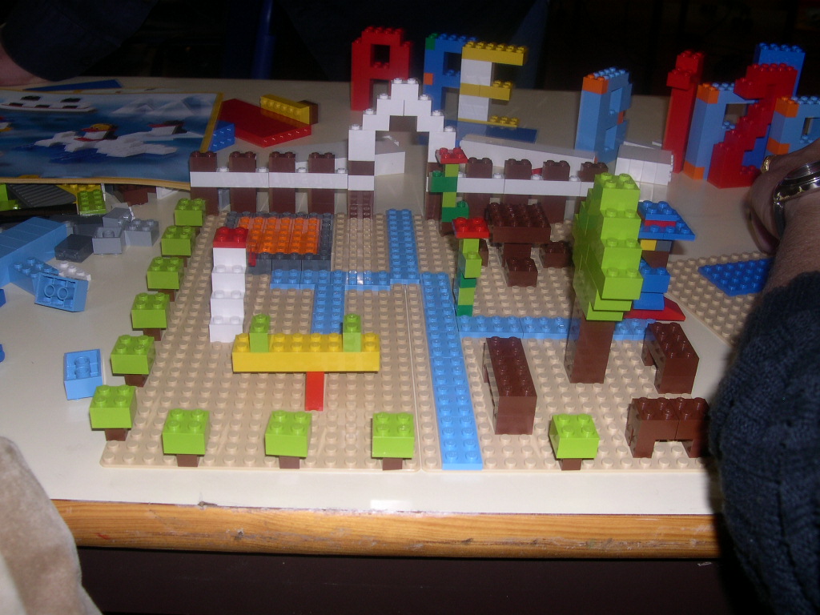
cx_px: 410
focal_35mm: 38
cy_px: 308
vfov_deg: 37.7
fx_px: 900
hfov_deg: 49.0
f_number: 7.6
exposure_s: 1/30
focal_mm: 8
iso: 100
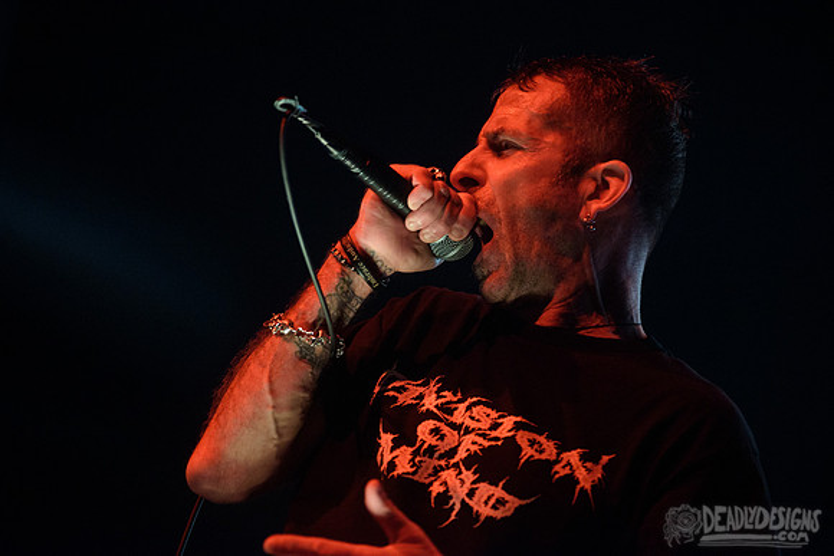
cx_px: 417
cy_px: 278
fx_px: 4634
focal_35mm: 200
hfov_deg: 10.3
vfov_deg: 6.9
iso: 3200
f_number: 3.5
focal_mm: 200
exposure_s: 1/500
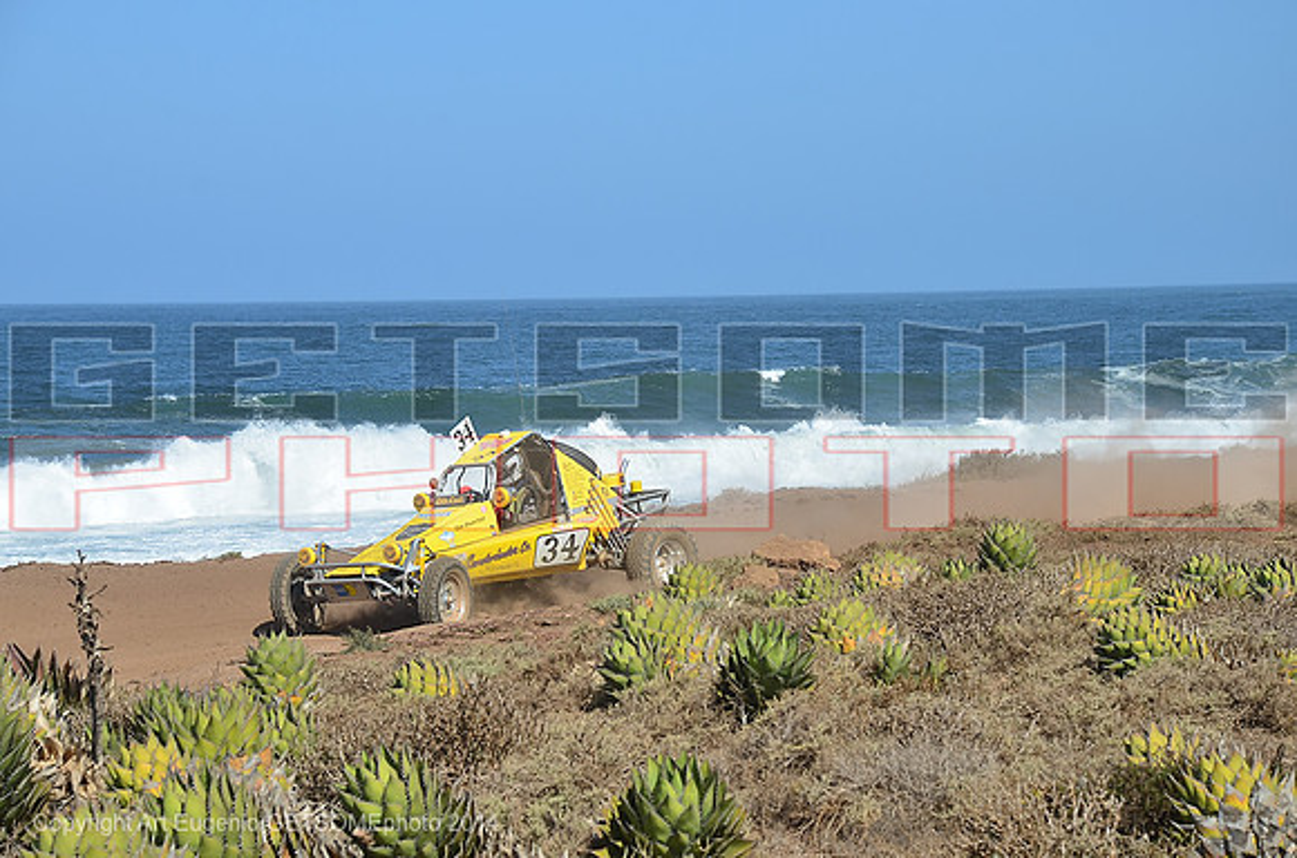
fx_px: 3775
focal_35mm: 105
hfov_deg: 19.5
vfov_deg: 13.0
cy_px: 429
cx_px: 648
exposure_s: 1/640
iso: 200
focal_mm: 70
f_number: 7.1
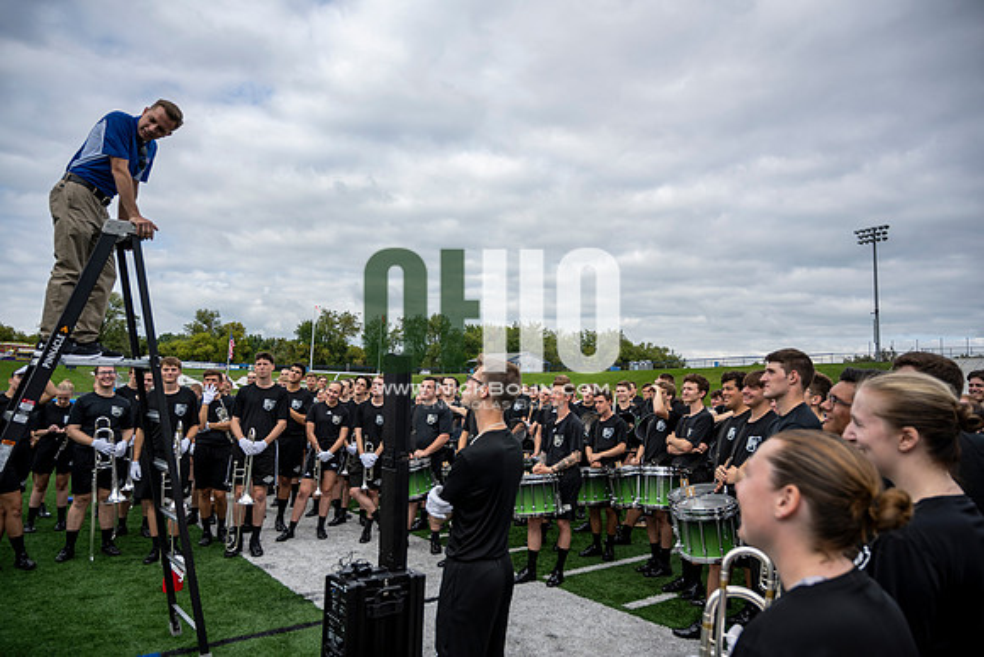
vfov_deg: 53.2
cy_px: 328
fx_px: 656
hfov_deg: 73.7
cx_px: 492
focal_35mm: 24
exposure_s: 1/800
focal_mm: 24
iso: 125
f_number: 4
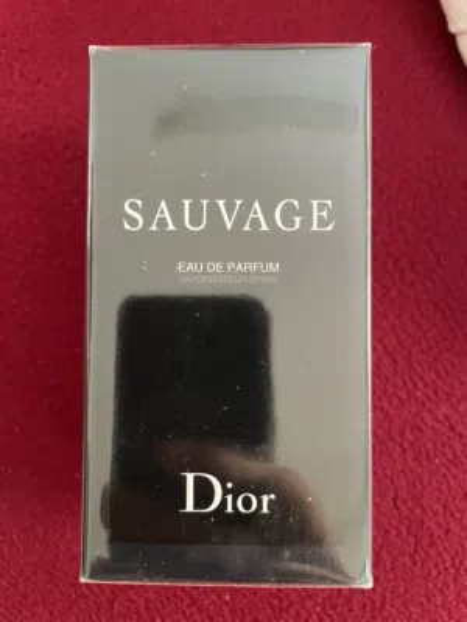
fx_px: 468
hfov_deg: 53.1
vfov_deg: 67.3
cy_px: 311
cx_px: 234
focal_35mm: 26
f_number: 1.6
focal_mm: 4.2
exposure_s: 1/30
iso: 640
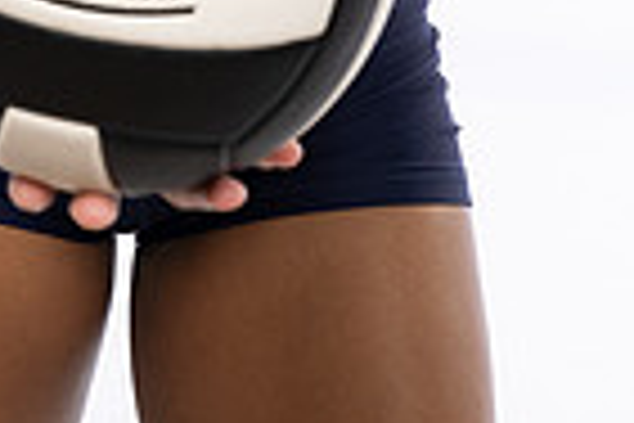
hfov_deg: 13.3
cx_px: 18
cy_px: -522
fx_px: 2694
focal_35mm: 153
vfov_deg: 8.4
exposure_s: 1/250
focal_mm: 48
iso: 200
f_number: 7.1
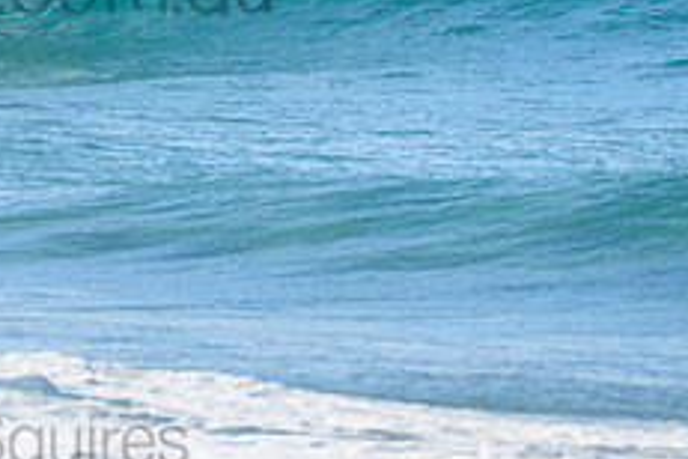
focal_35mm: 1540
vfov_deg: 0.9
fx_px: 29429
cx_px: -153
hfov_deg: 1.3
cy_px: -70
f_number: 5.6
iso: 320
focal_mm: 500
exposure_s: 1/4000
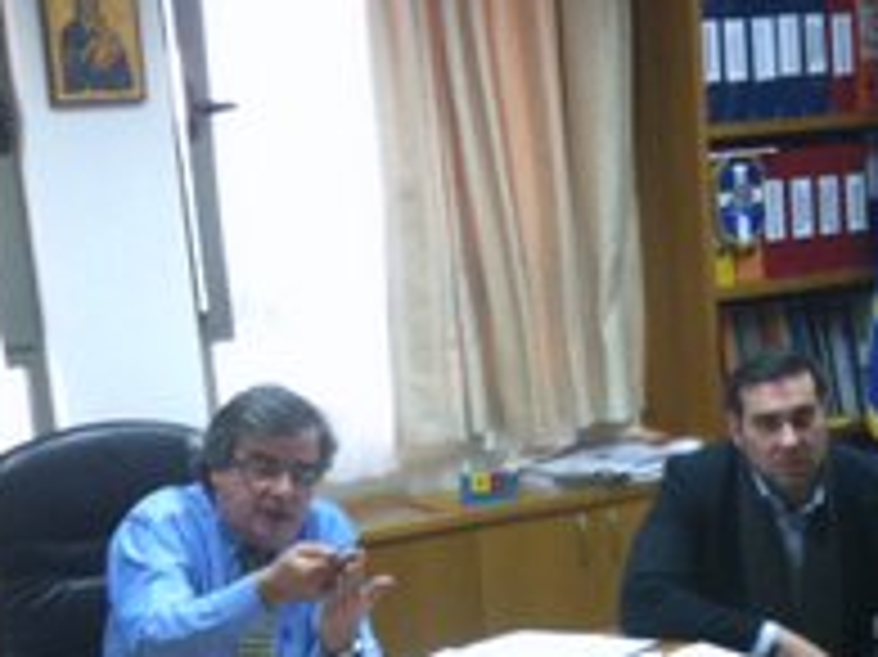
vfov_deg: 16.3
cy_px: 706
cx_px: 612
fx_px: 2231
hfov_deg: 22.1
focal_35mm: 88
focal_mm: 3.85
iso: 160
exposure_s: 1/17
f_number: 2.8
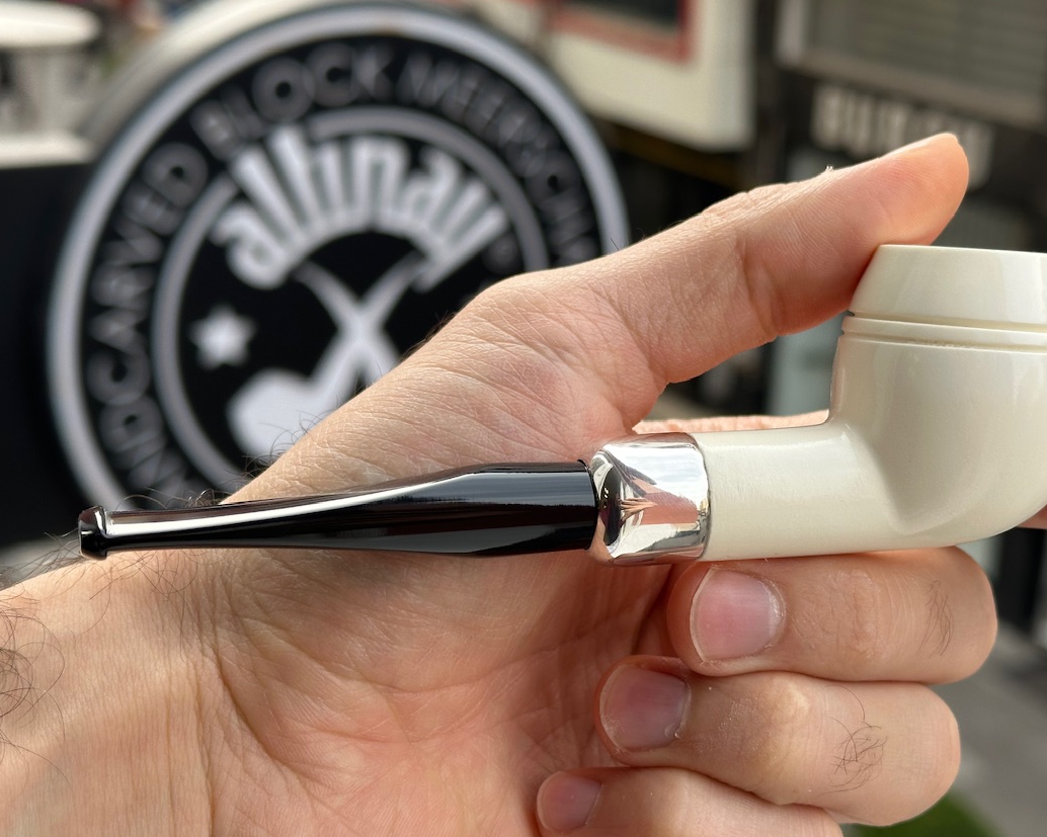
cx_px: 614
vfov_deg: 26.2
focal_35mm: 58
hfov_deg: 32.4
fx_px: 1797
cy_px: 417
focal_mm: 6.86
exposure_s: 1/676
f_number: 1.78
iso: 64
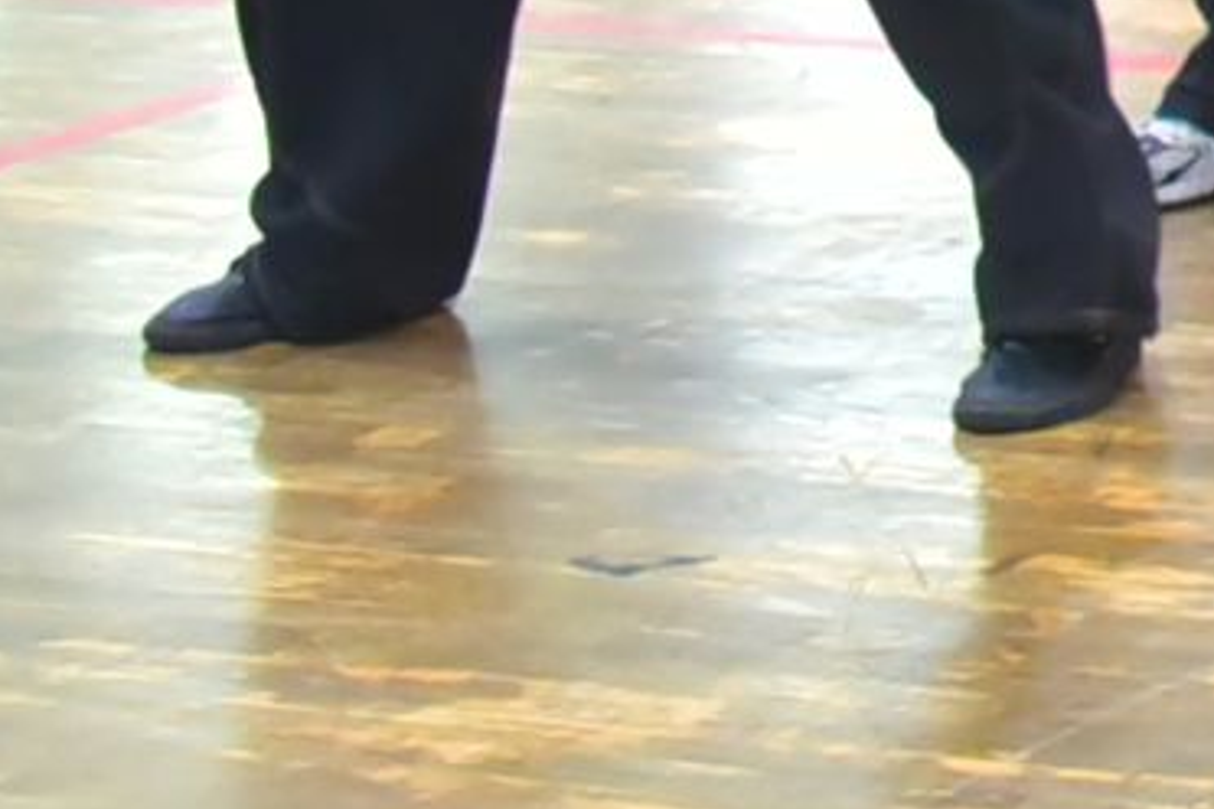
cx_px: 3309
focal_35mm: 215
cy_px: -1316
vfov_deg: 6.1
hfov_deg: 8.4
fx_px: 7250
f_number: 5.6
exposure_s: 1/125
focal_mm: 32
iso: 5000
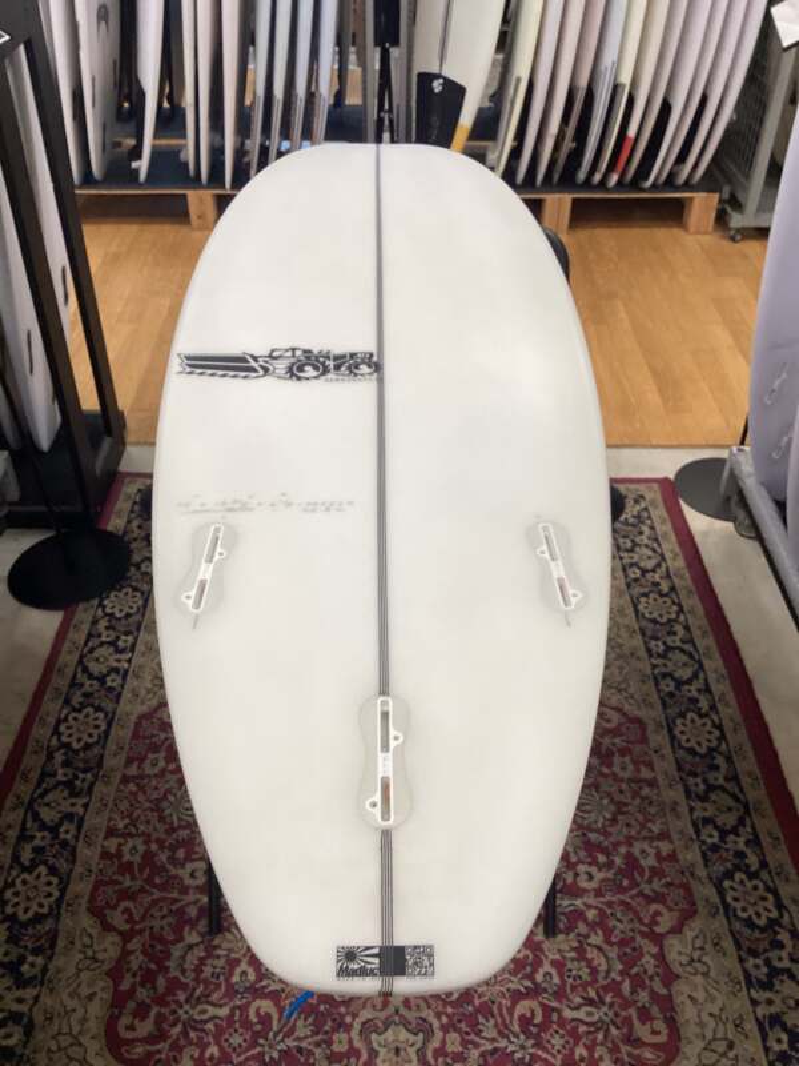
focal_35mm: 31
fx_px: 954
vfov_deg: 58.4
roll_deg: -0.9
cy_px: 533
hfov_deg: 45.4
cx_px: 400
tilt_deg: -43.3
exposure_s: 1/100
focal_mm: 3.3
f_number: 2.4
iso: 80
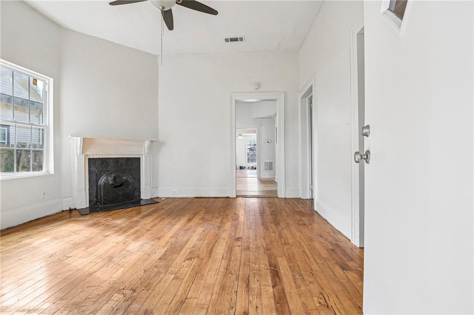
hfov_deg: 96.8
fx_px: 210
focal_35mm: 16
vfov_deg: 73.7
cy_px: 158
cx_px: 237
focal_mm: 16
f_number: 8
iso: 200
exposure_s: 1/20
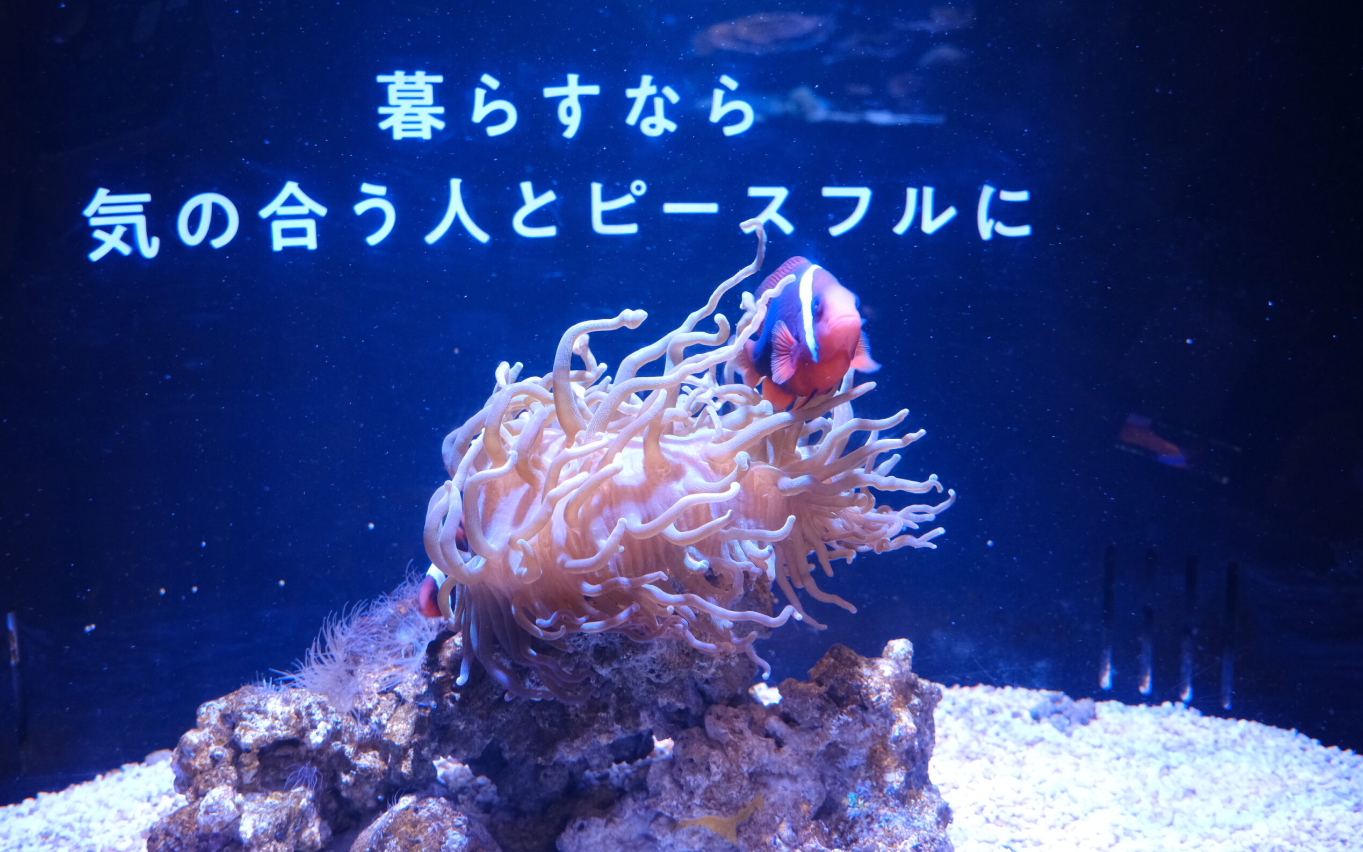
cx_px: 683
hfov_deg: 54.0
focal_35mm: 36
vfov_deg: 35.3
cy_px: 408
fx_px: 1337
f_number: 5.3
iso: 2000
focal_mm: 23.5
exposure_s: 1/25
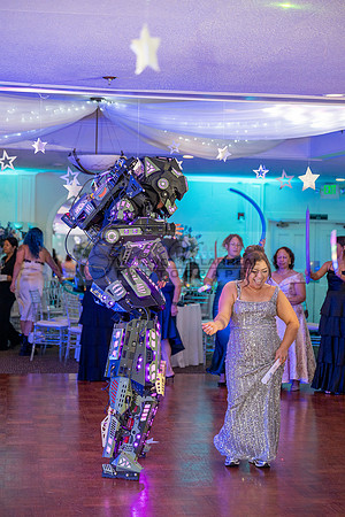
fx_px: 1006
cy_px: 258
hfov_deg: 19.5
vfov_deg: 28.8
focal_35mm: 70
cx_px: 172
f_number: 2.8
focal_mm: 70
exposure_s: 1/200
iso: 1250
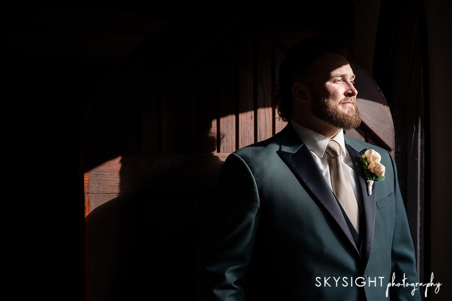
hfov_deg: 26.2
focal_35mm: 77
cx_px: 226
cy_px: 150
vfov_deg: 17.6
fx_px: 973
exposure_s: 1/8000
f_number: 2.8
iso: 1600
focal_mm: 75
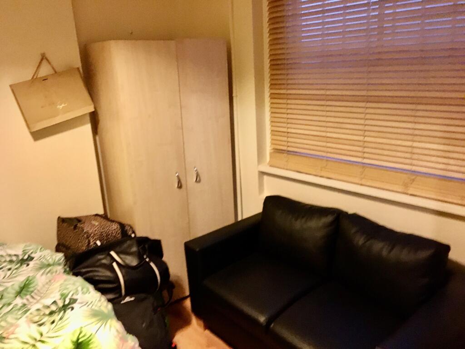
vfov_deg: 48.2
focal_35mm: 29
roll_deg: +3.2
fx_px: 390
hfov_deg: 61.7
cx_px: 232
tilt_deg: -12.4
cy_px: 174
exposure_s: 1/17
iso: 320
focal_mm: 4.15
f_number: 2.2
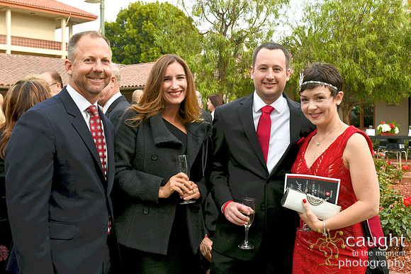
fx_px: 319
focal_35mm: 28
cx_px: 206
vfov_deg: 46.4
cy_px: 137
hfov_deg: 65.5
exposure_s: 1/250
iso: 800
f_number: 8
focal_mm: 28
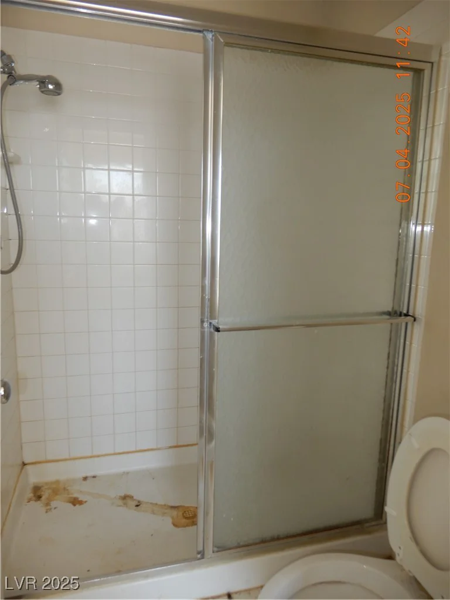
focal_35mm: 24
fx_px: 416
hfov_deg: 56.8
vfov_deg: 71.6
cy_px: 300
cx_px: 225
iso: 100
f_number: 3.4
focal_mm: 4.3
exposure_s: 1/30
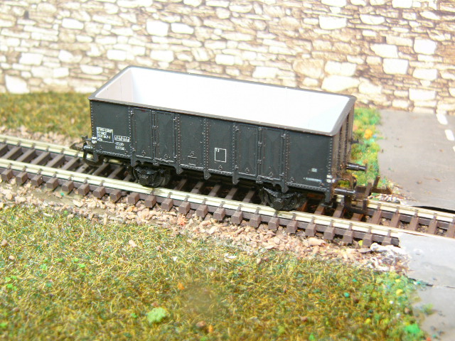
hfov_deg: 29.0
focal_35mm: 67
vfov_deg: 21.9
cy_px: 170
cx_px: 228
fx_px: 881
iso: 50
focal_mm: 11.2
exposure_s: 1/30
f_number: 2.8
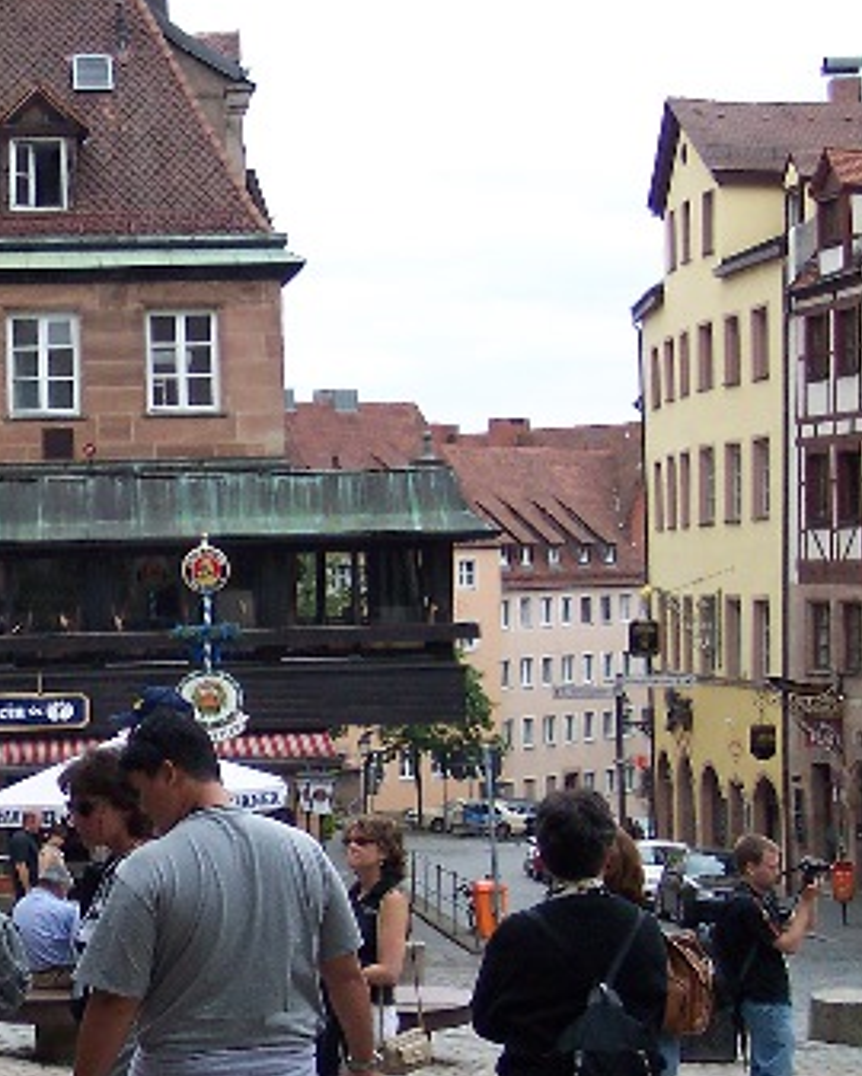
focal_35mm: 88
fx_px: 2804
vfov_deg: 21.7
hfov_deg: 17.0
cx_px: -35
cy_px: 552
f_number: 2.8
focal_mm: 8
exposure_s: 1/500
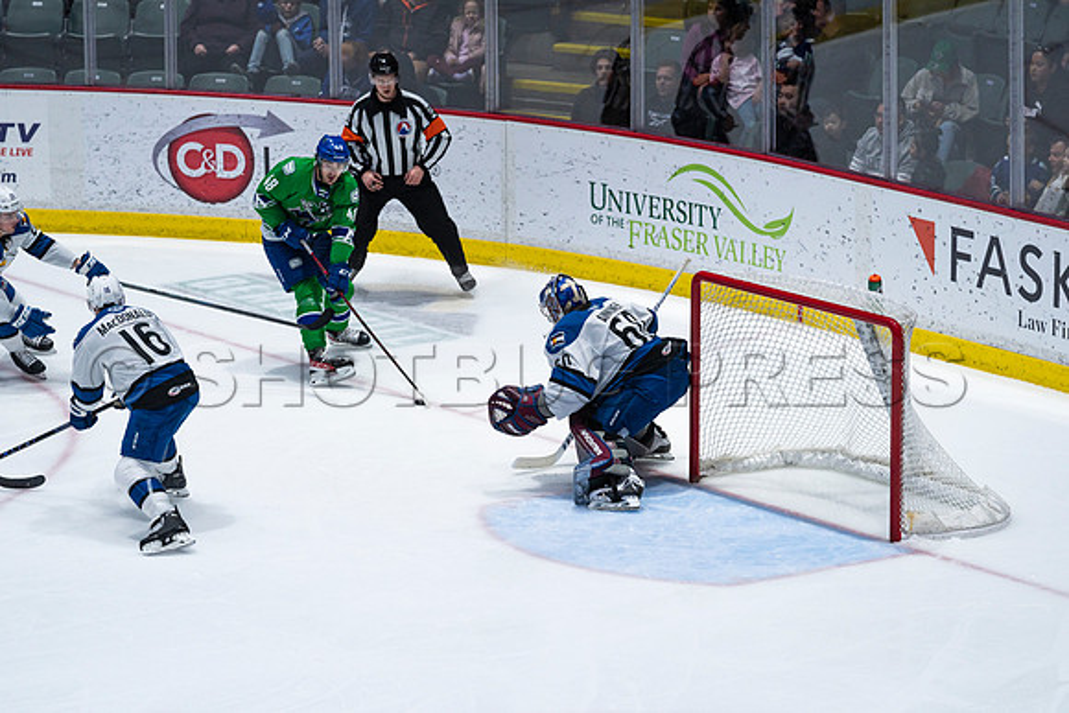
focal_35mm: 200
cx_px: 534
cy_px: 356
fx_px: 5940
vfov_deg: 6.9
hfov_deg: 10.3
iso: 1000
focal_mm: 200
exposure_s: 1/1000
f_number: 4
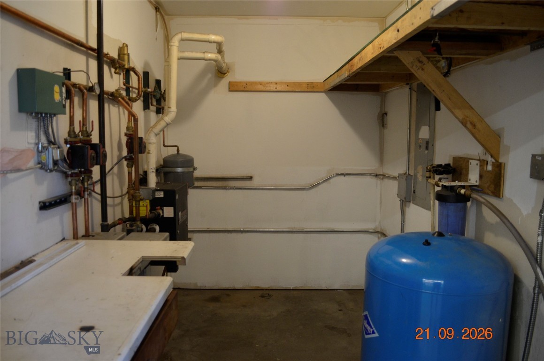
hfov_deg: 67.5
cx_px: 272
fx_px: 407
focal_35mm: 27
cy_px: 180
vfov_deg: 47.7
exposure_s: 1/30
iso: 900
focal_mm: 18
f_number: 3.5
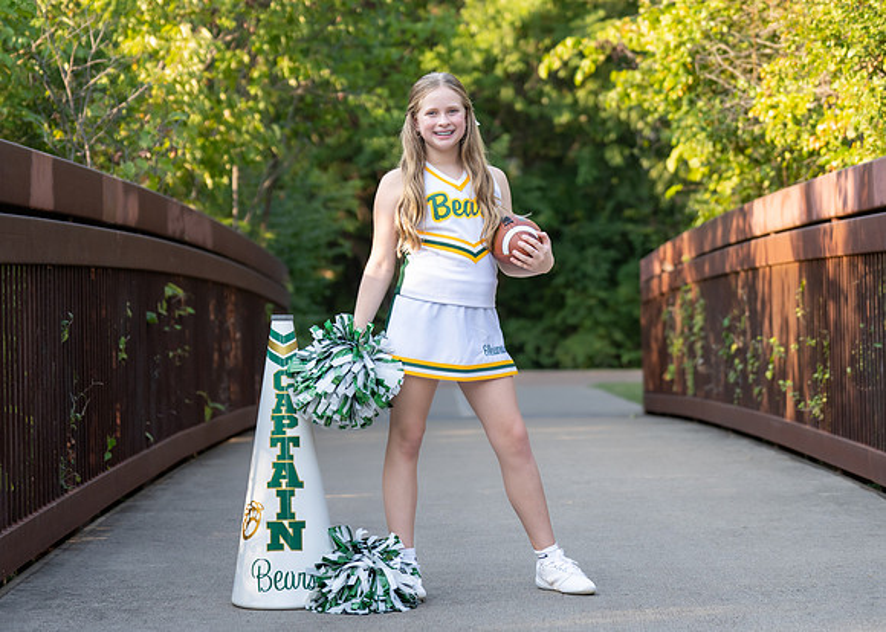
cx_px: 456
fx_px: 2467
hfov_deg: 20.4
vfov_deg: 14.6
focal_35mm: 98
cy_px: 265
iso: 320
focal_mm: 70
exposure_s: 1/800
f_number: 2.8
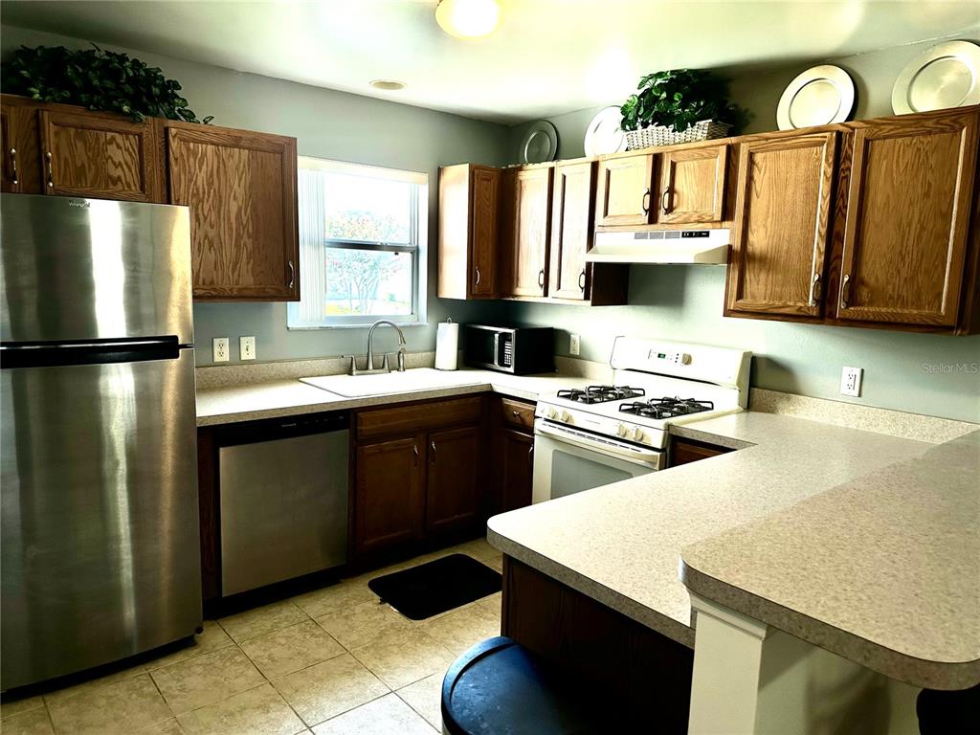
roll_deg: -2.1
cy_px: 368
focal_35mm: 24
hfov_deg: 71.6
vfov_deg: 56.8
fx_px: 679
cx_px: 490
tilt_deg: -9.7
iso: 64
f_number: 1.78
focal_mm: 6.86
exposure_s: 1/120
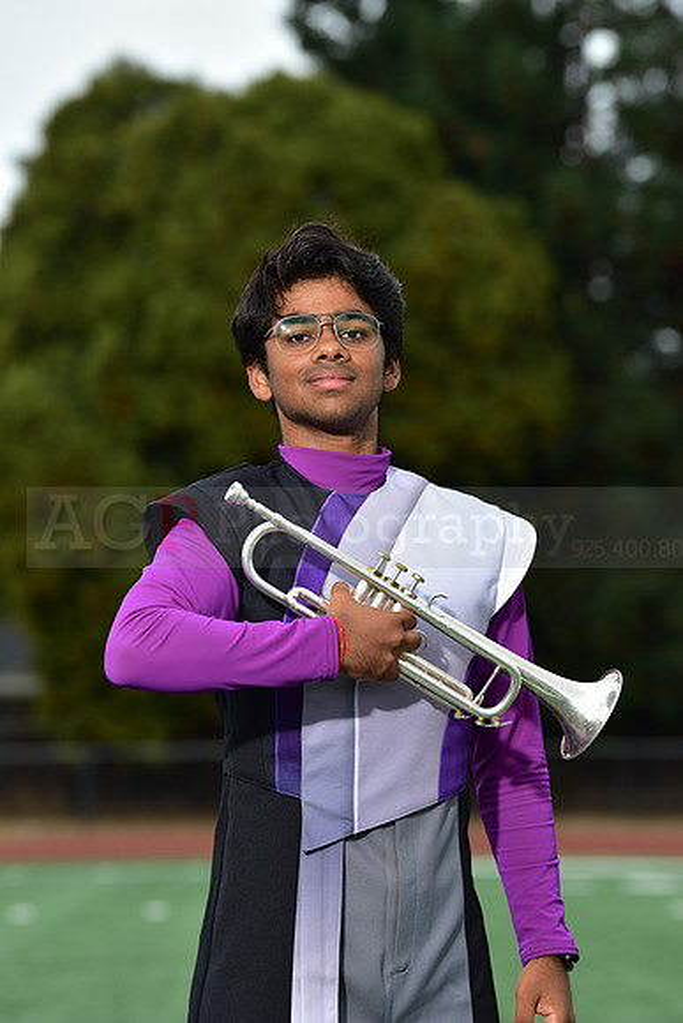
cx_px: 342
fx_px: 4692
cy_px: 512
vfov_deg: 12.4
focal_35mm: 165
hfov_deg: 8.3
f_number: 5
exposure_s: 1/200
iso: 500
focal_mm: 165
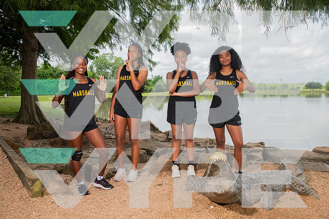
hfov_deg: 58.7
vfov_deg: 41.1
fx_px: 292
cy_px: 110
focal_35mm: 32
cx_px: 164
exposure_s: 1/320
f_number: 7.1
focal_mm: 32
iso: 320
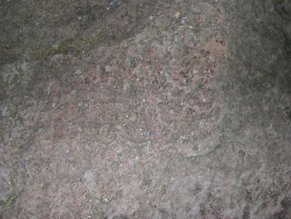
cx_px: 146
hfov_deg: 49.0
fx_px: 320
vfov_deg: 37.7
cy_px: 110
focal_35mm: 38
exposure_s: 1/30
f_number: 7.6
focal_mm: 8
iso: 100
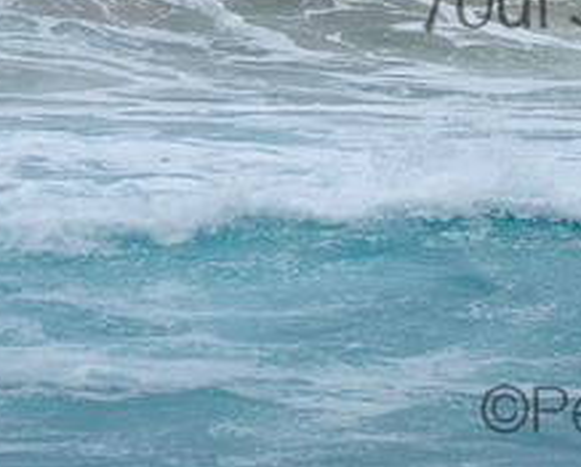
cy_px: -33
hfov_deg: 1.4
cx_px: 688
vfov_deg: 1.1
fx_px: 23641
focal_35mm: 1373
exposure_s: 1/2000
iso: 160
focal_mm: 400
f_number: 5.6
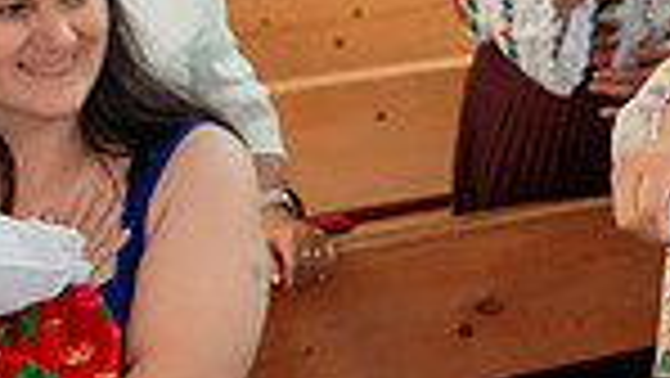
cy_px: 132
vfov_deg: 9.1
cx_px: 1085
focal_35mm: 134
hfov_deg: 14.6
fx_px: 2382
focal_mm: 24
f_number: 3.5
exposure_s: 1/250
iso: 2000
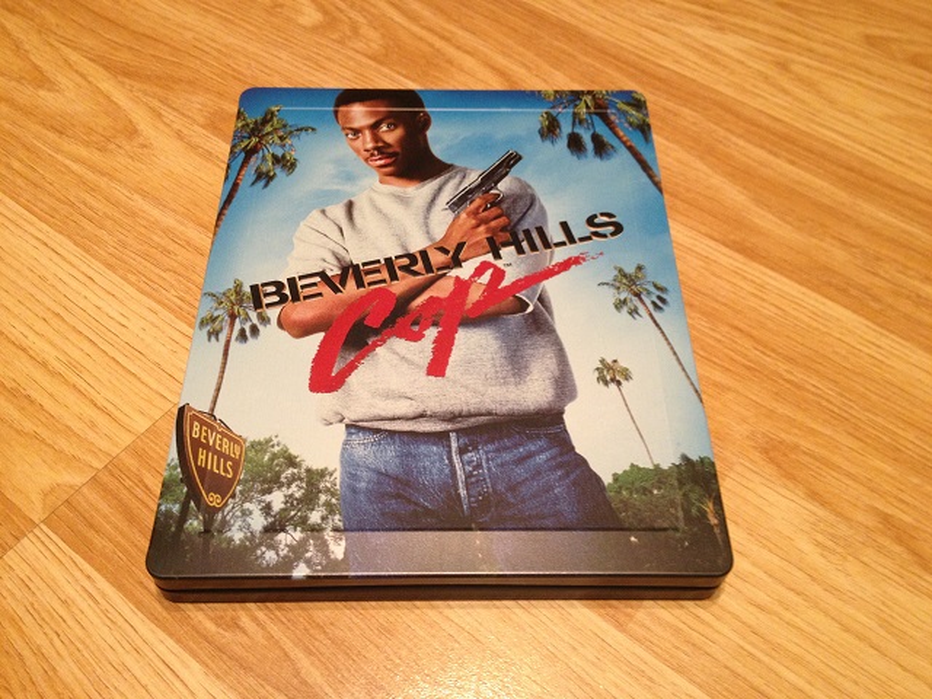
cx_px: 466
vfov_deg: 40.7
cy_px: 350
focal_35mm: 35
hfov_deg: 52.6
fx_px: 942
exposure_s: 1/20
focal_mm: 4.28
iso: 160
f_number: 2.4
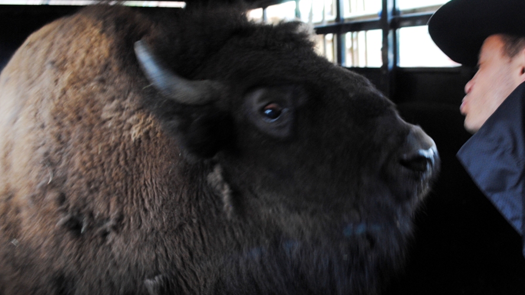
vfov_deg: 31.9
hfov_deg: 53.4
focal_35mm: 37
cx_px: 330
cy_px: 123
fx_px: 515
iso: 400
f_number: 3.5
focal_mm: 18
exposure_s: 1/8
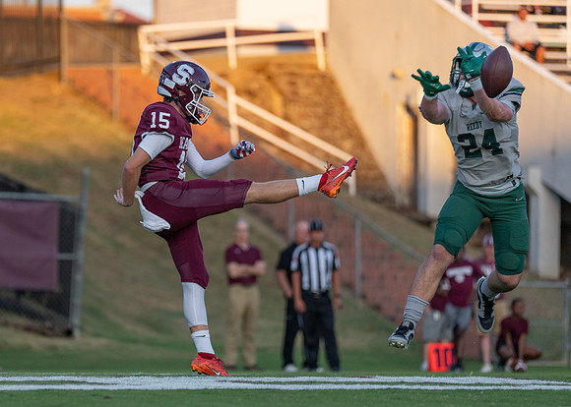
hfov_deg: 7.3
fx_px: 4480
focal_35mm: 276
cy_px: 219
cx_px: 169
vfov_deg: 5.2
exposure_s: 1/1600
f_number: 2.8
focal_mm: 200
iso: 400
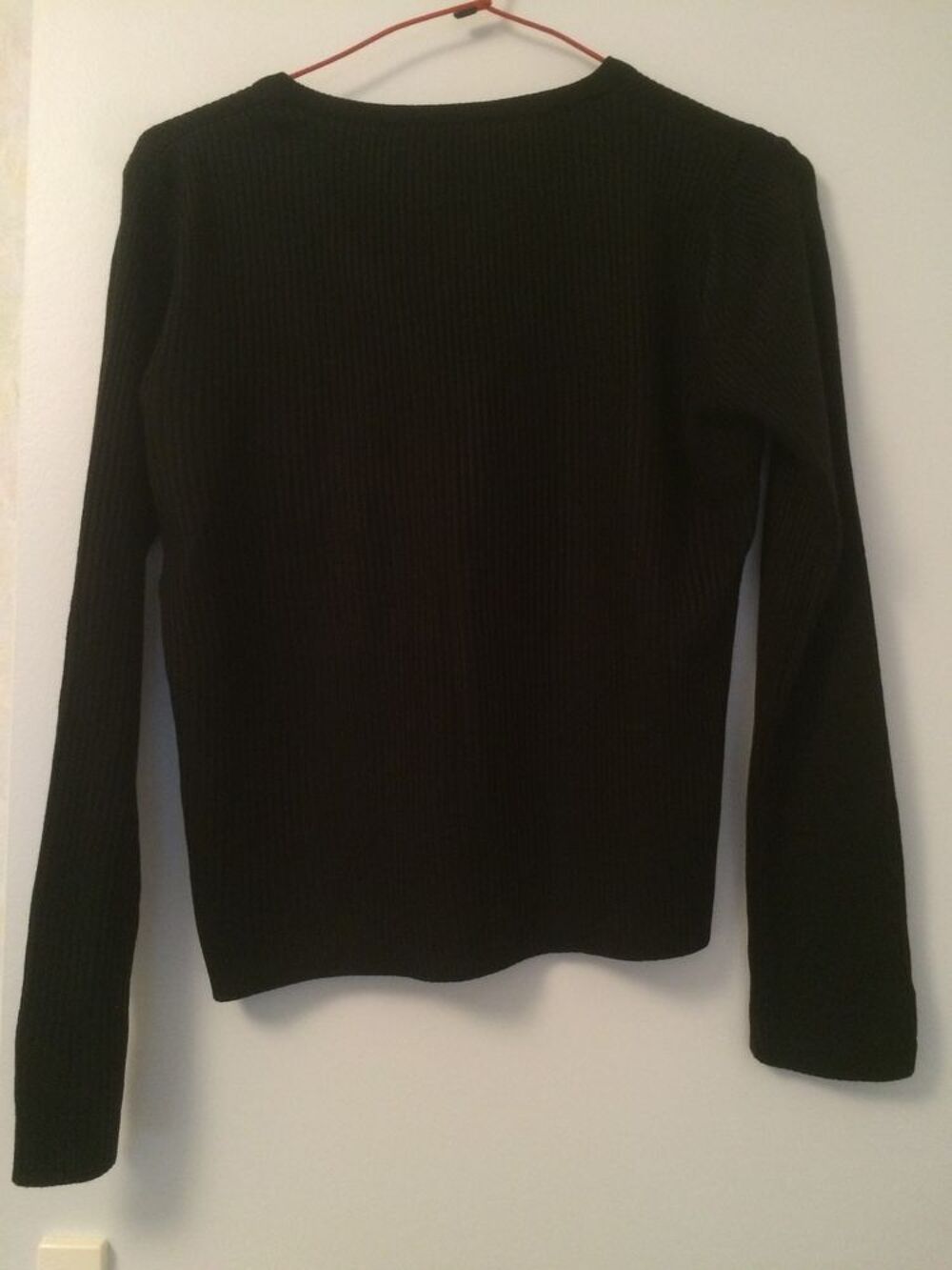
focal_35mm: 29
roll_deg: -1.7
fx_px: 1063
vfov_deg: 61.7
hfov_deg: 48.2
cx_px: 476
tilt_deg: +1.0
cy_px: 635
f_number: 2.2
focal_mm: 4.15
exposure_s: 1/17
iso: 320
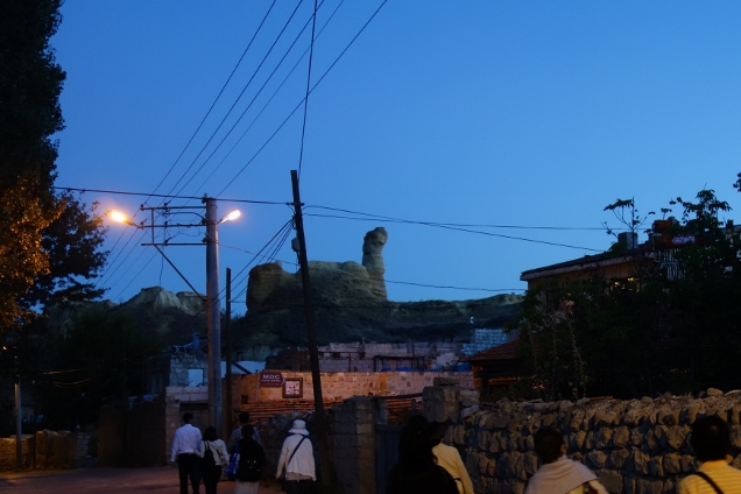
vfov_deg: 30.1
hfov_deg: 42.9
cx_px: 570
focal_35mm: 44
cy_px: 352
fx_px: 906
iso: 800
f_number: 1.8
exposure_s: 1/40
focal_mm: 10.4
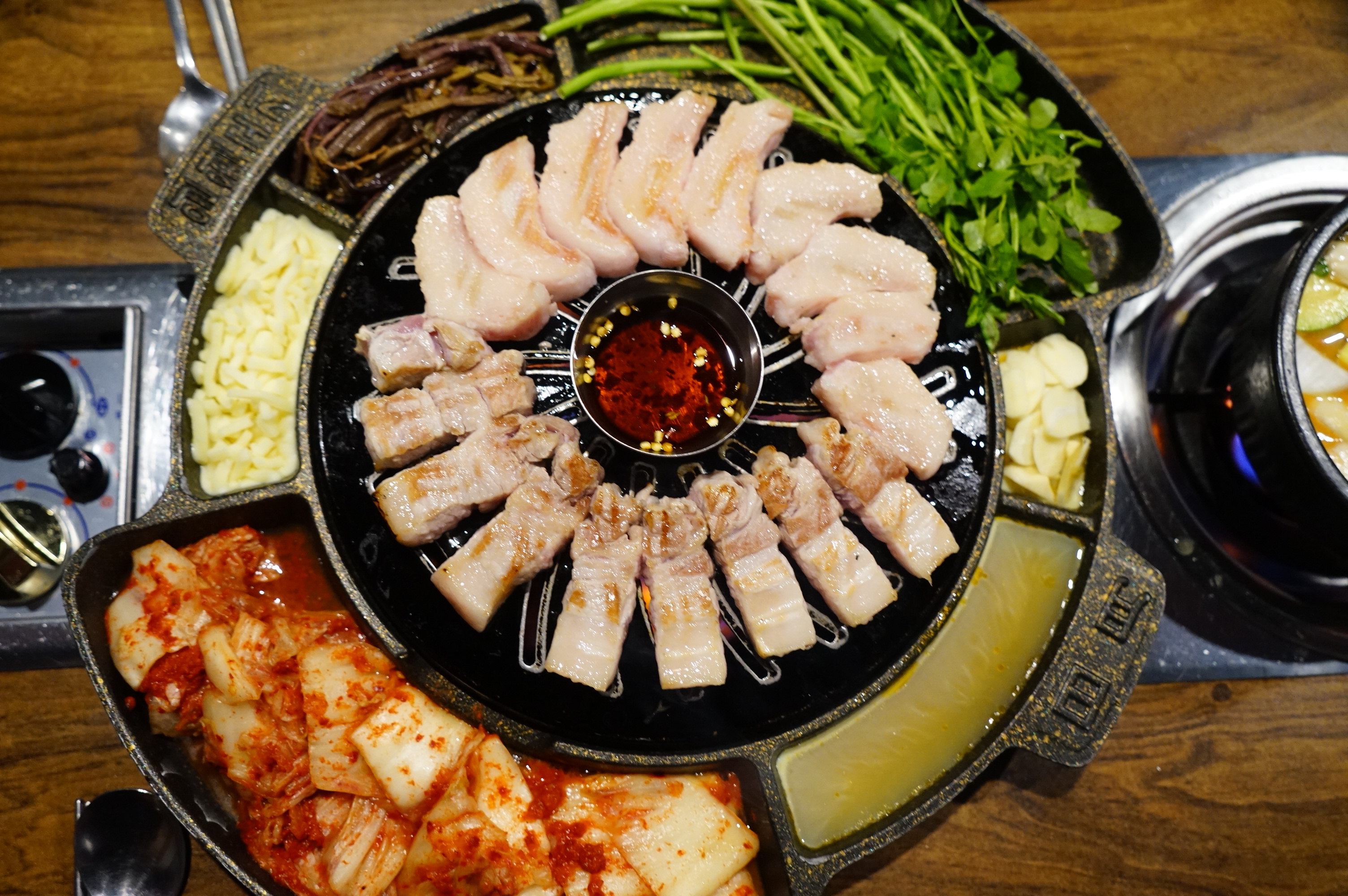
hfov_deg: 58.8
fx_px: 1197
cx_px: 674
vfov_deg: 41.0
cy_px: 448
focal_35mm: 32
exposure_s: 1/60
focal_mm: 32
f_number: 4
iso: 3200
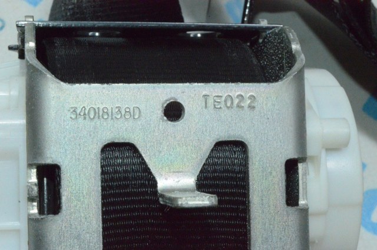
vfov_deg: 16.5
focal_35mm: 82
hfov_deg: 24.6
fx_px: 863
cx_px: 188
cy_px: 125
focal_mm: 55
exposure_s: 1/40
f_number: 36
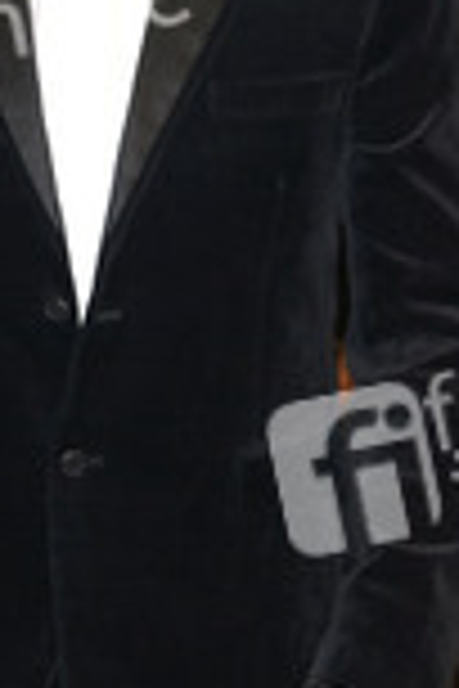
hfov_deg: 4.7
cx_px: 90
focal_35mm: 293
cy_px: 225
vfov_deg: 7.0
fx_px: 5603
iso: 1250
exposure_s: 1/250
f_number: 6.3
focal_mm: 112
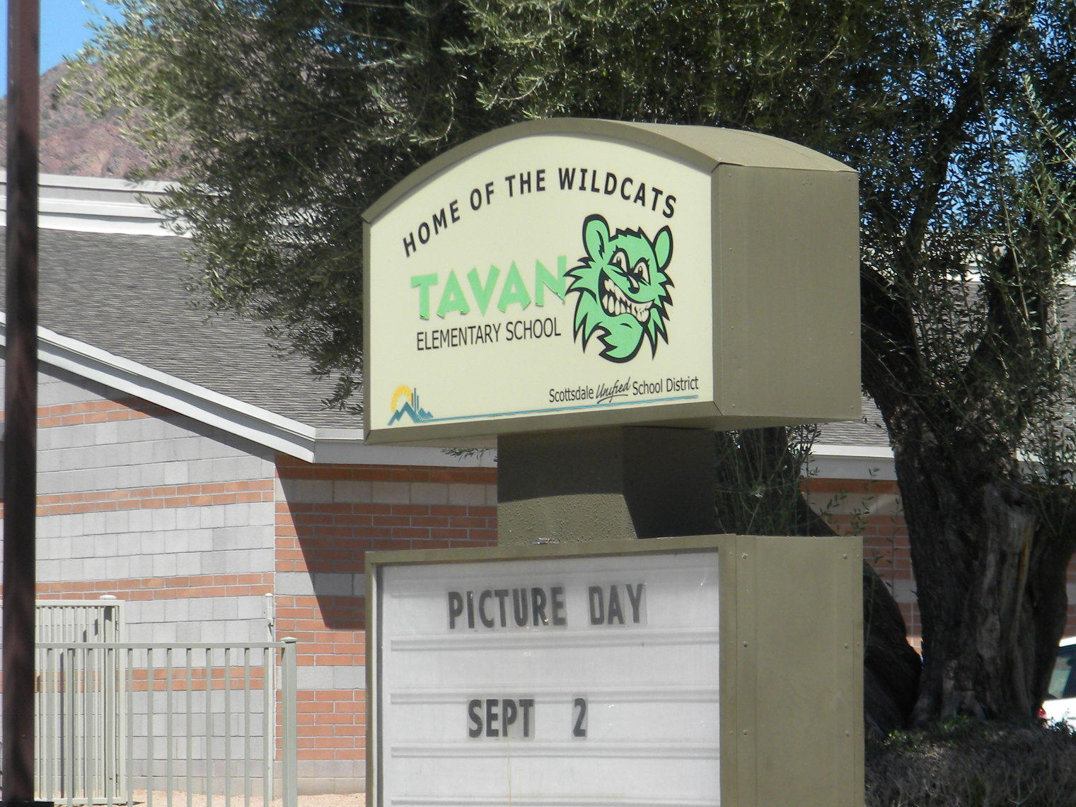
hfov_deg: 11.8
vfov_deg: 8.9
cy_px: 501
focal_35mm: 167
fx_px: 5191
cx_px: 673
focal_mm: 22.5
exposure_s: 1/500
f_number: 4.8
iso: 92
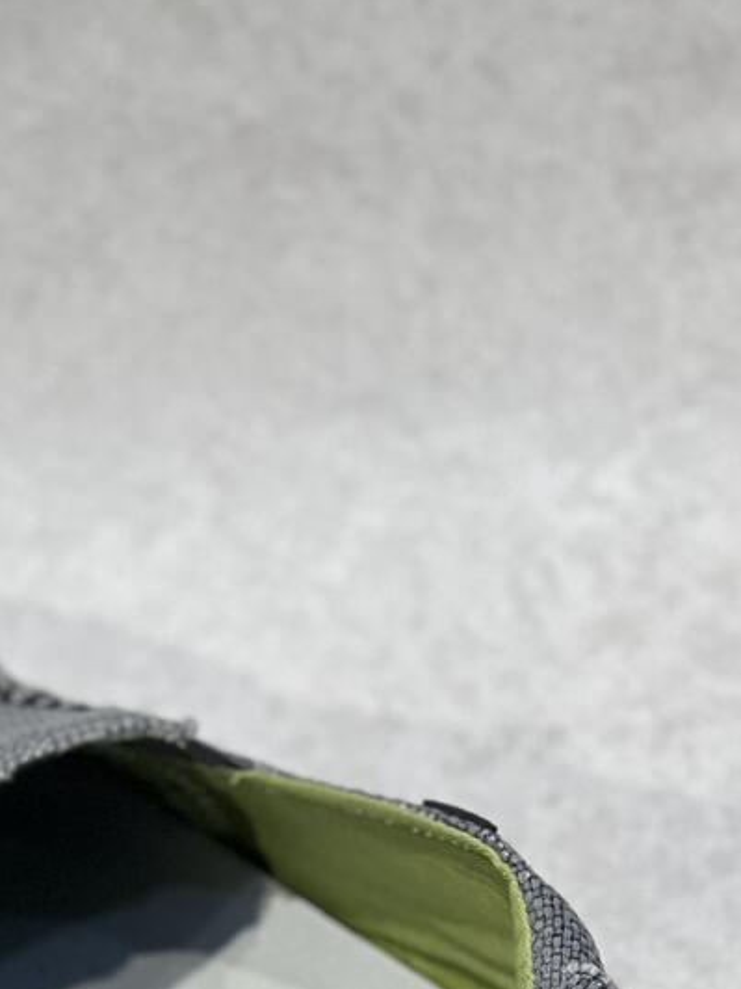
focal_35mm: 193
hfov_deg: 7.6
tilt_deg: -46.9
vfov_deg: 10.1
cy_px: 1200
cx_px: -143
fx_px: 5509
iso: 64
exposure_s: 1/100
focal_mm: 9
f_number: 2.8
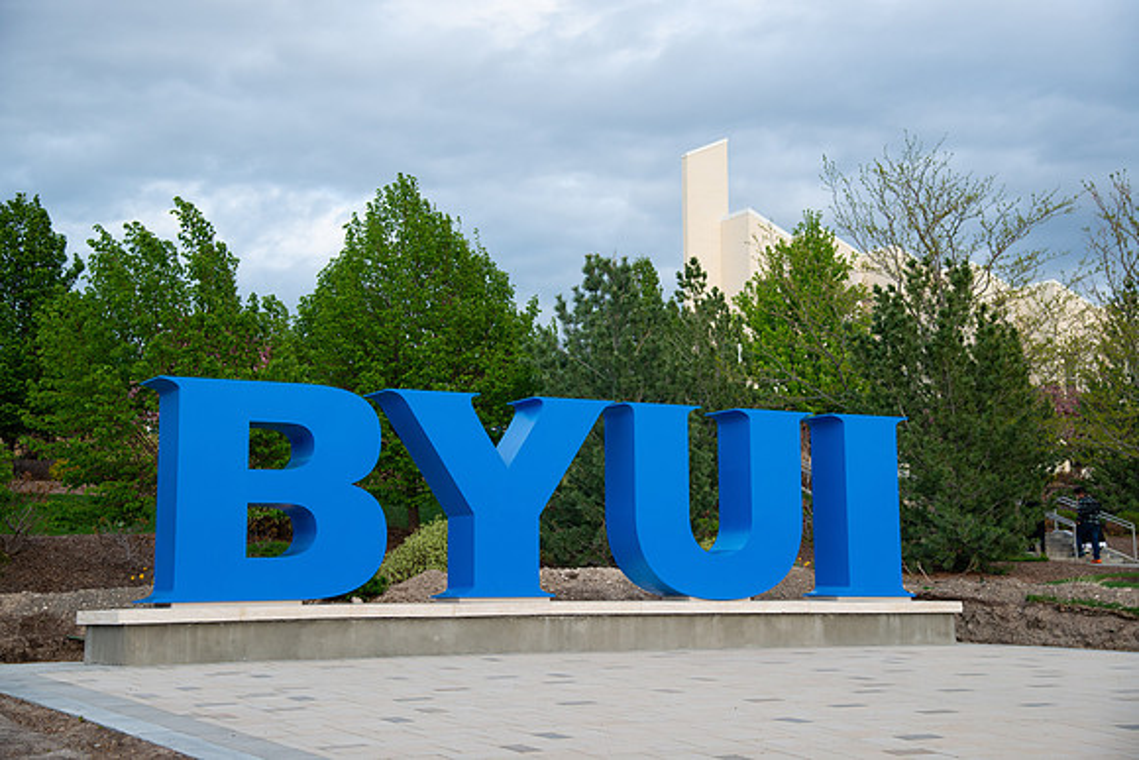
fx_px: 1655
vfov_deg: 25.9
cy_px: 380
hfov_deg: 38.0
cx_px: 570
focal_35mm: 52
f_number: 5
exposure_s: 1/400
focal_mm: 52
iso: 320
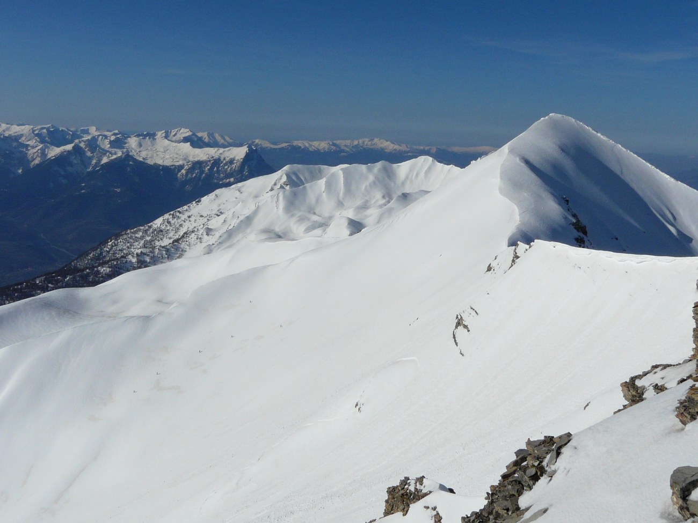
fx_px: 766
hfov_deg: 49.0
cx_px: 349
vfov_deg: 37.7
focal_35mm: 38
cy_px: 262
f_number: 8
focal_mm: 4.9
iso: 100
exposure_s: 1/1000
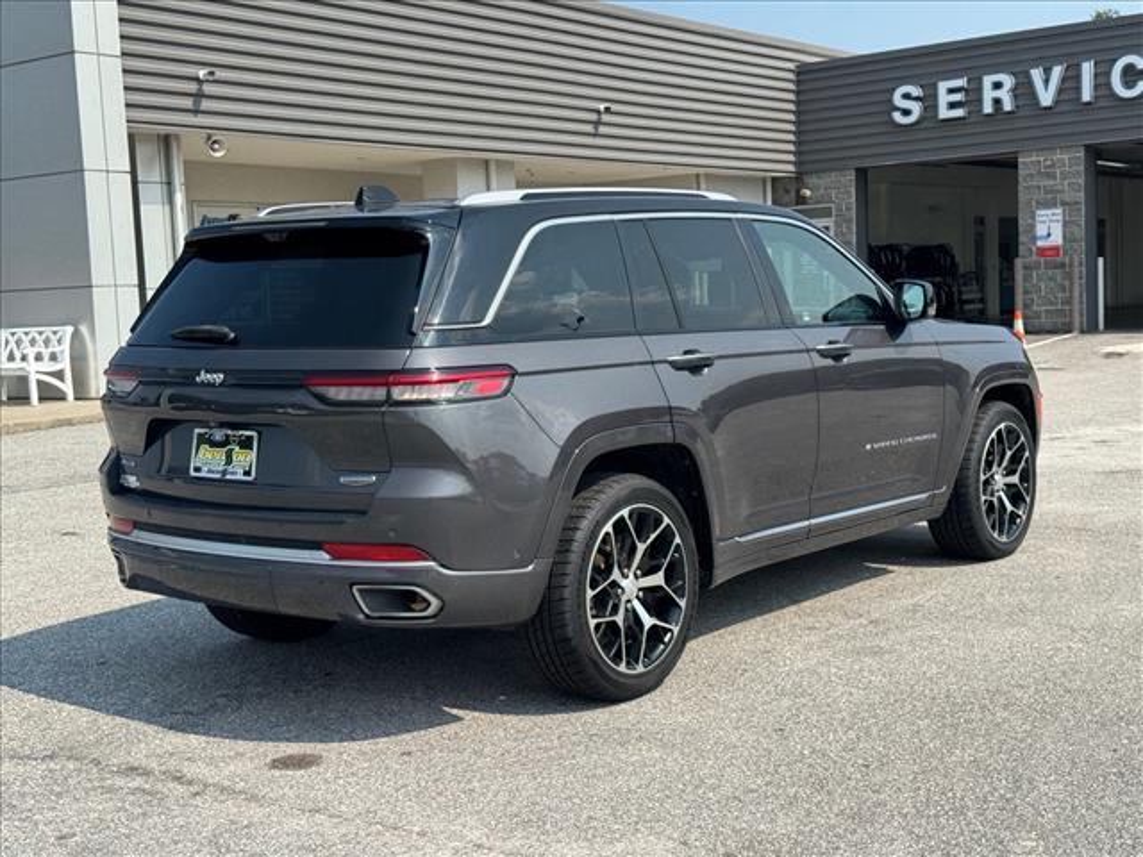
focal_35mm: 48
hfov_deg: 39.7
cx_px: 572
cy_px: 428
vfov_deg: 30.3
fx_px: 1585
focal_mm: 6.76
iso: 64
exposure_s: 1/3096
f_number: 1.78
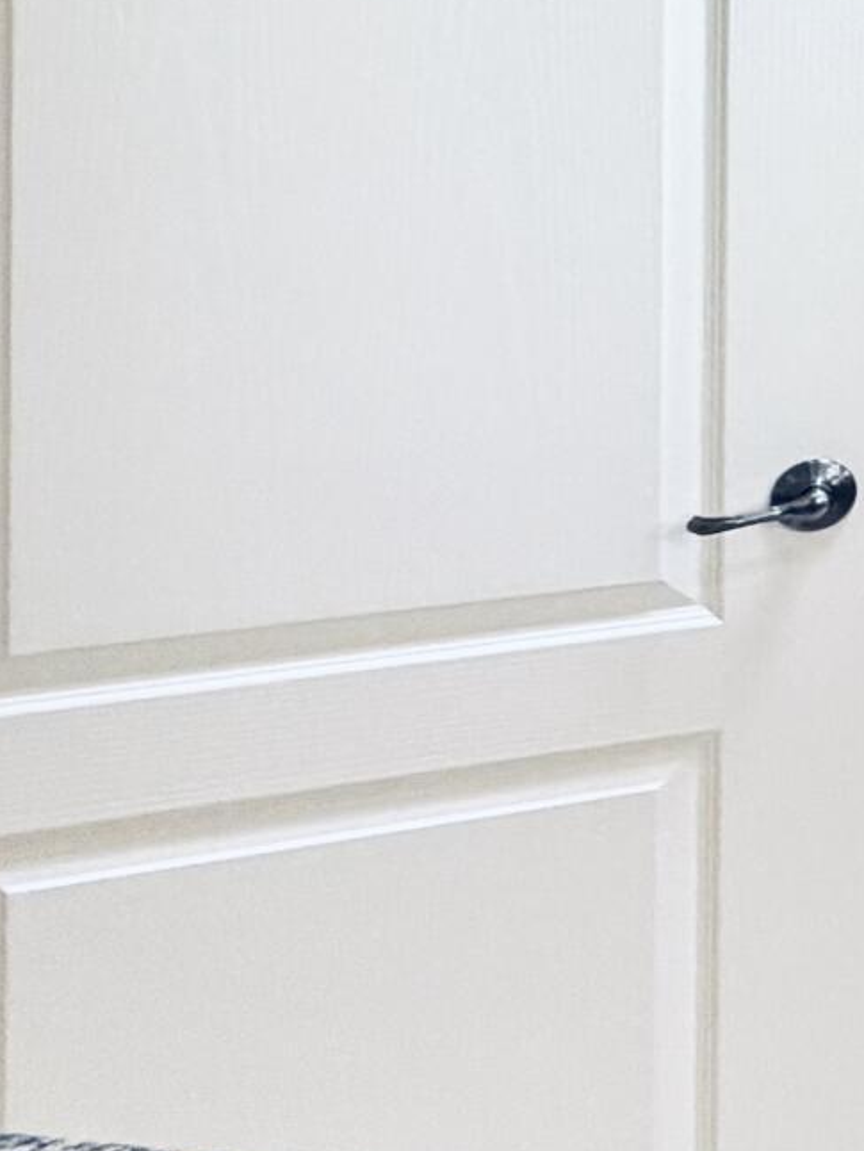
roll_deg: -1.3
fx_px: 2162
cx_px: 2286
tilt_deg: +1.6
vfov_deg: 28.1
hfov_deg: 13.3
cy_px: 11
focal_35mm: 65
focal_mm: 2.22
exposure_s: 1/60
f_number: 2.2
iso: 160
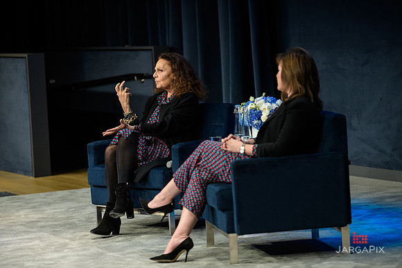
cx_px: 201
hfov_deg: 15.2
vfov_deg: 10.2
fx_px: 1508
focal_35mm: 135
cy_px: 134
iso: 1600
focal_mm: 135
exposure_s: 1/125
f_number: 3.2
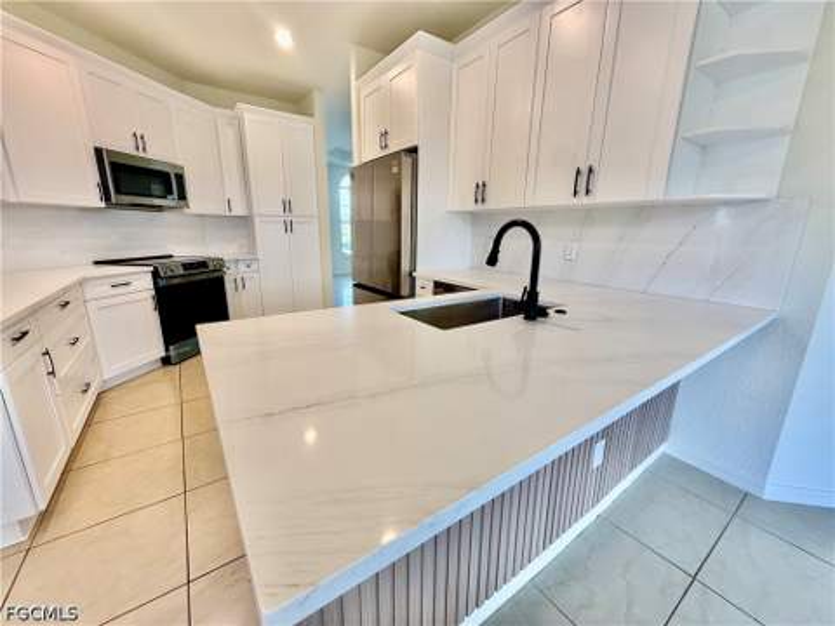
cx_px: 418
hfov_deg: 102.1
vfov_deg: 85.7
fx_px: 338
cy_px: 313
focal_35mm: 14
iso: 100
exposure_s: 1/120
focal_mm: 2.22
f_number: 2.2
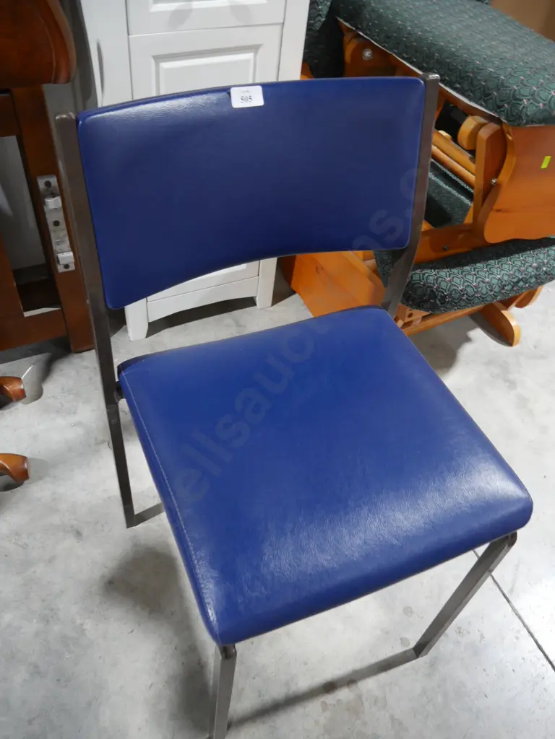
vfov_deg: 60.0
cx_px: 278
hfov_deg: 46.8
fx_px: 641
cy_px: 370
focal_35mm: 30
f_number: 3.6
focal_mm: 15
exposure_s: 1/60
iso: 1000
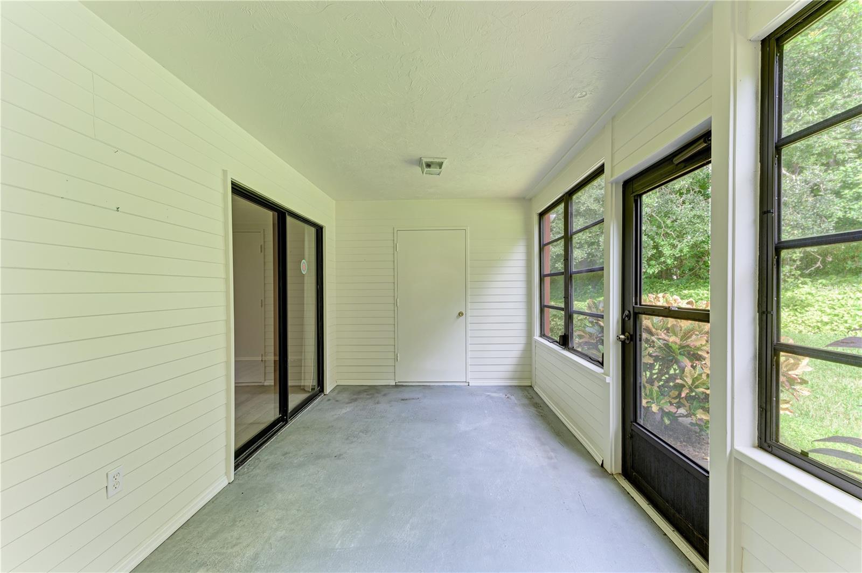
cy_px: 286
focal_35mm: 14
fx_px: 335
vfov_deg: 81.1
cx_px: 431
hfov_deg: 104.3
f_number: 9
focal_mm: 14
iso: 200
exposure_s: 1/4
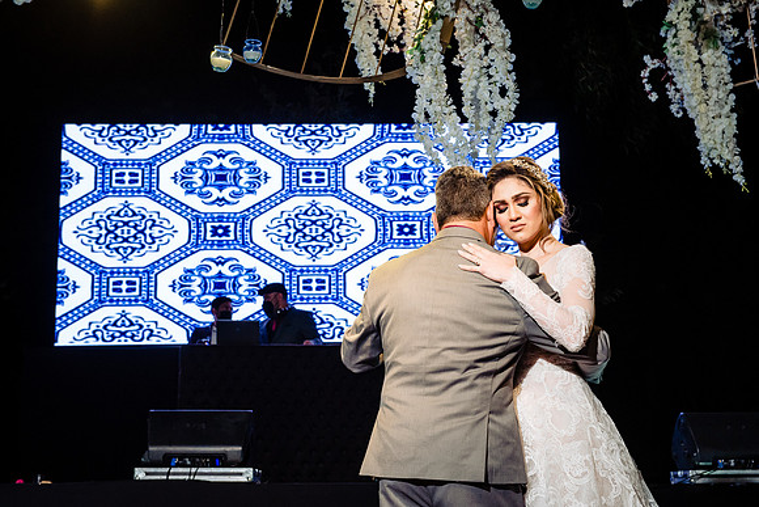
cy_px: 254
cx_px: 380
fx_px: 1310
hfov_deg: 32.3
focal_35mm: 62
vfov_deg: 21.9
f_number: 6.3
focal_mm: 60
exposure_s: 1/200
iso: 1600
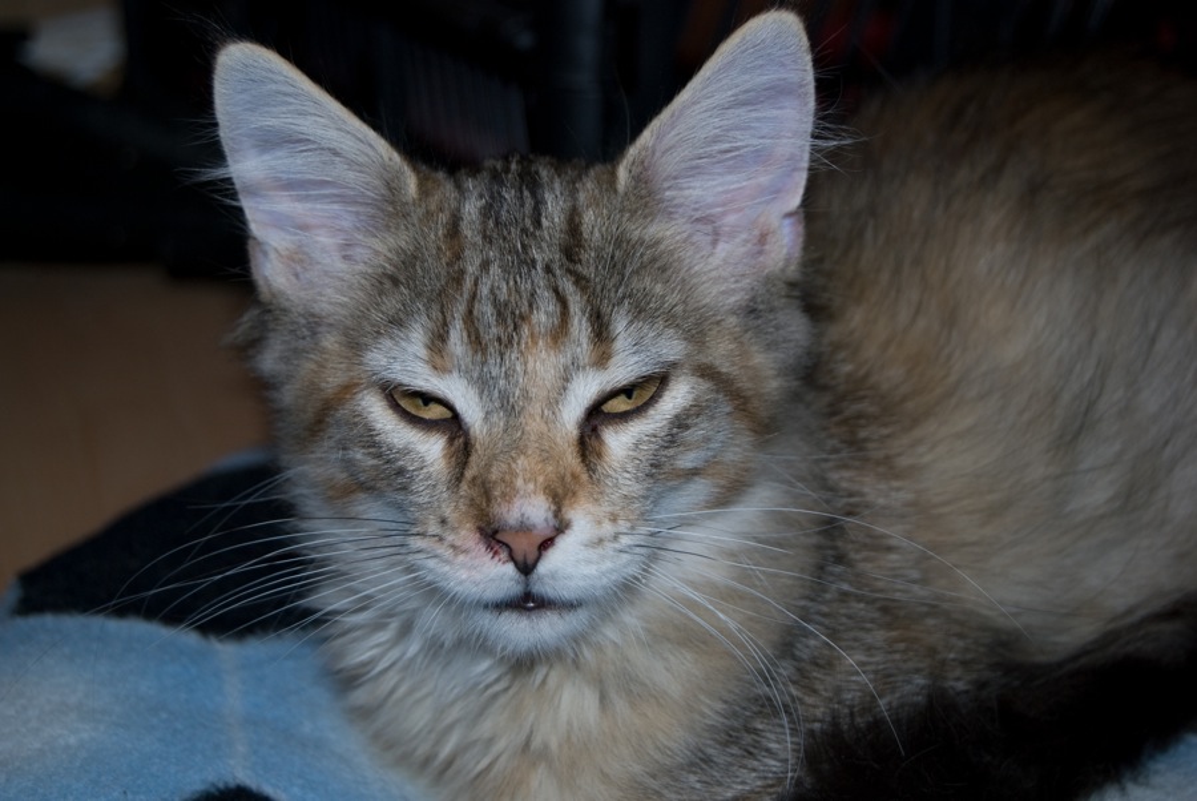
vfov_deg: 19.0
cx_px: 598
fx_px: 2396
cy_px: 400
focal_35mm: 72
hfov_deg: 28.0
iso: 200
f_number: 5.6
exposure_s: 1/60
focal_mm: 48
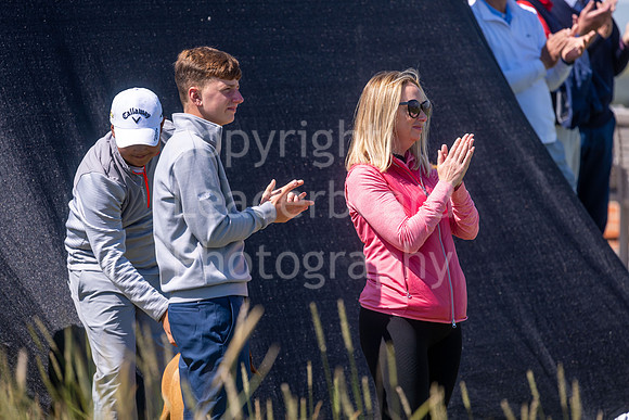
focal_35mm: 320
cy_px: 215
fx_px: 5585
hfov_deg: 6.4
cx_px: 294
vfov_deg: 4.3
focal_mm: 300
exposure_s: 1/1000
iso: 160
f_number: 5.6
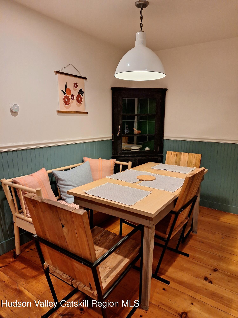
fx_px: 211
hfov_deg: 58.9
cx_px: 119
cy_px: 159
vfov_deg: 73.9
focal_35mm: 23
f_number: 1.8
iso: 200
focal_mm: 5.54
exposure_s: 1/40
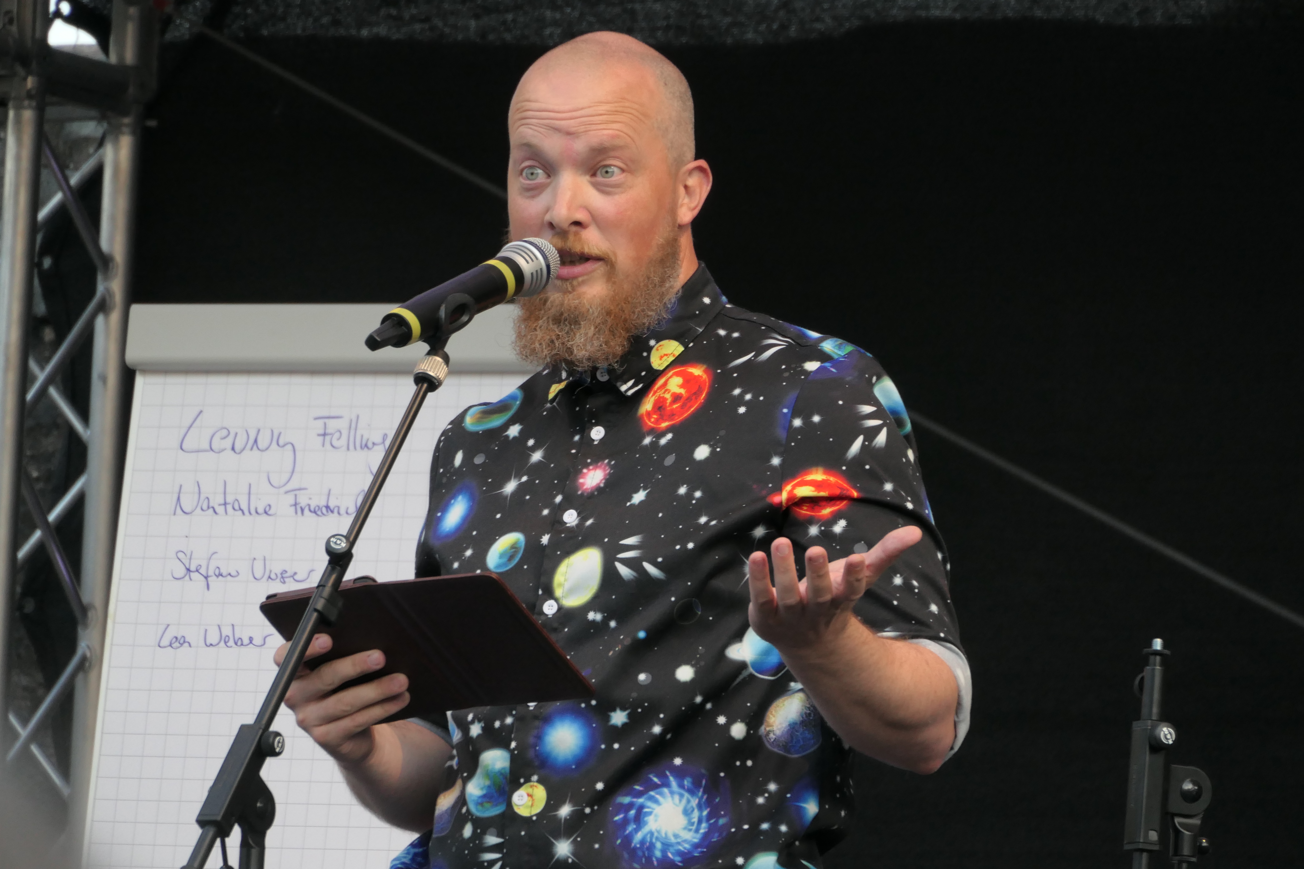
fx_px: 13003
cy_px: 434
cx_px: 652
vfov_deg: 3.8
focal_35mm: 359
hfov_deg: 5.7
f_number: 6.4
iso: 500
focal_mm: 131.3
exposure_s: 1/125
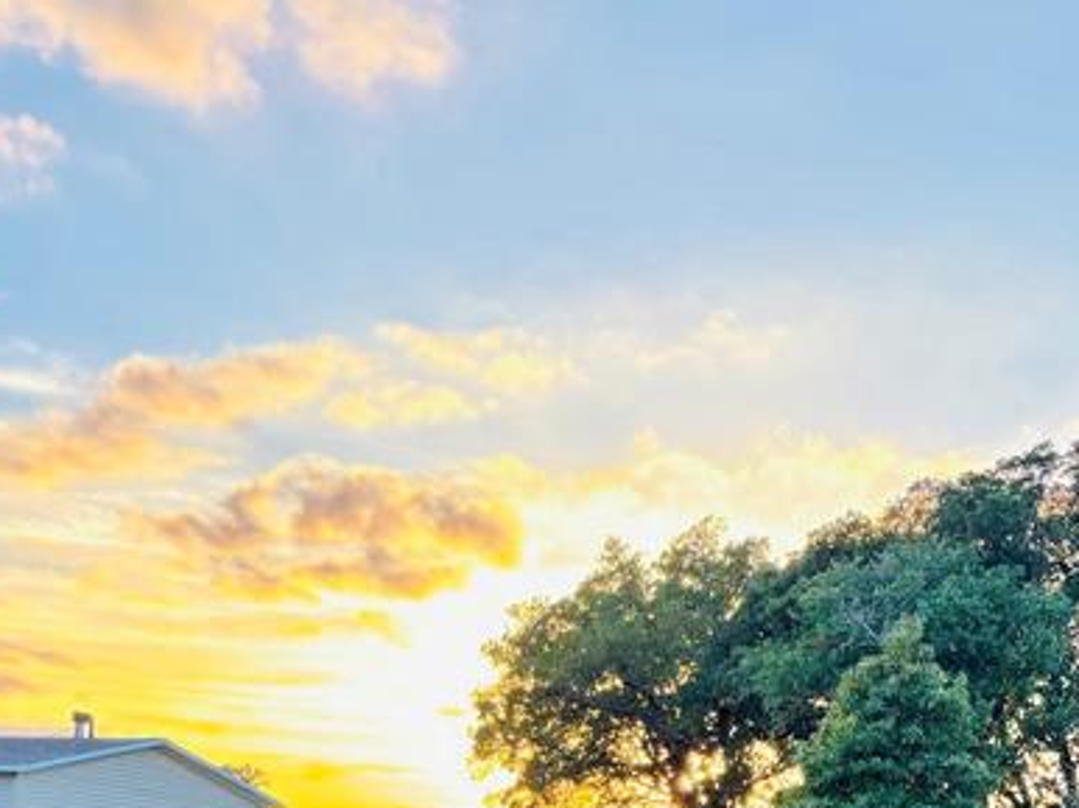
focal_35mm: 69
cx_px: 277
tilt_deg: -0.3
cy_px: 939
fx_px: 2149
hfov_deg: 27.8
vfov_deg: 20.1
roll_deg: -4.4
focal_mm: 5.96
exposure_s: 1/162
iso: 64
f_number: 1.6
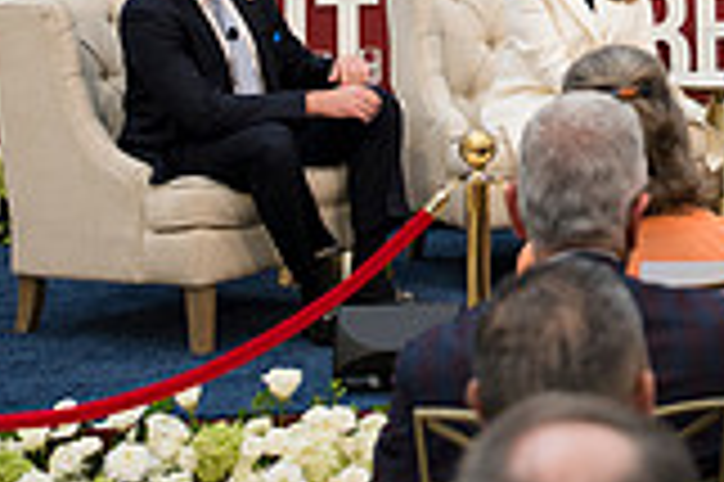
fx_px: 2531
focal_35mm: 126
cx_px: 980
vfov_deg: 10.4
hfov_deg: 15.4
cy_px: -277
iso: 250
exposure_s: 1/200
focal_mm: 35
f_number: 2.8
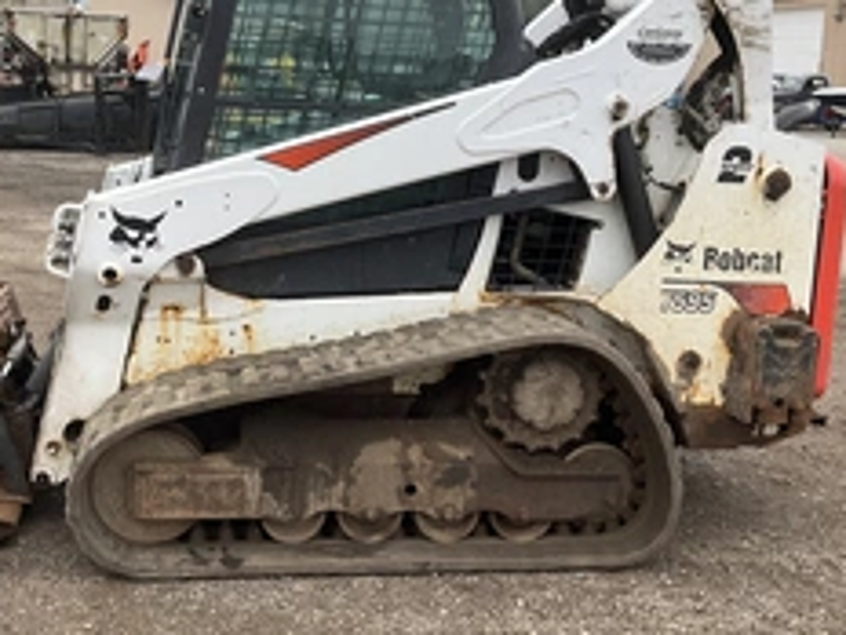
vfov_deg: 29.0
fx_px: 1222
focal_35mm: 50
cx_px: 328
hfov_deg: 38.0
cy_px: 255
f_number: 1.8
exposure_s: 1/287
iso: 25
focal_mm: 3
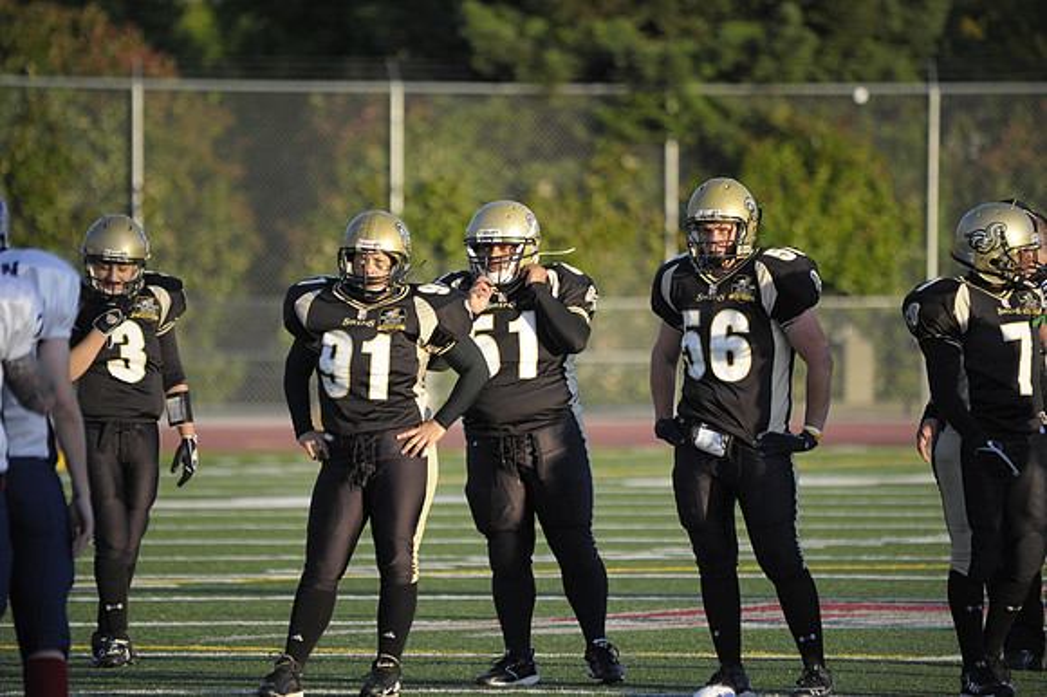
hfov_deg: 4.1
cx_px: 524
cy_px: 348
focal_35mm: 500
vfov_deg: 2.7
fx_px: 14533
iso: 1100
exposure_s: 1/1000
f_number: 6.3
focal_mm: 500
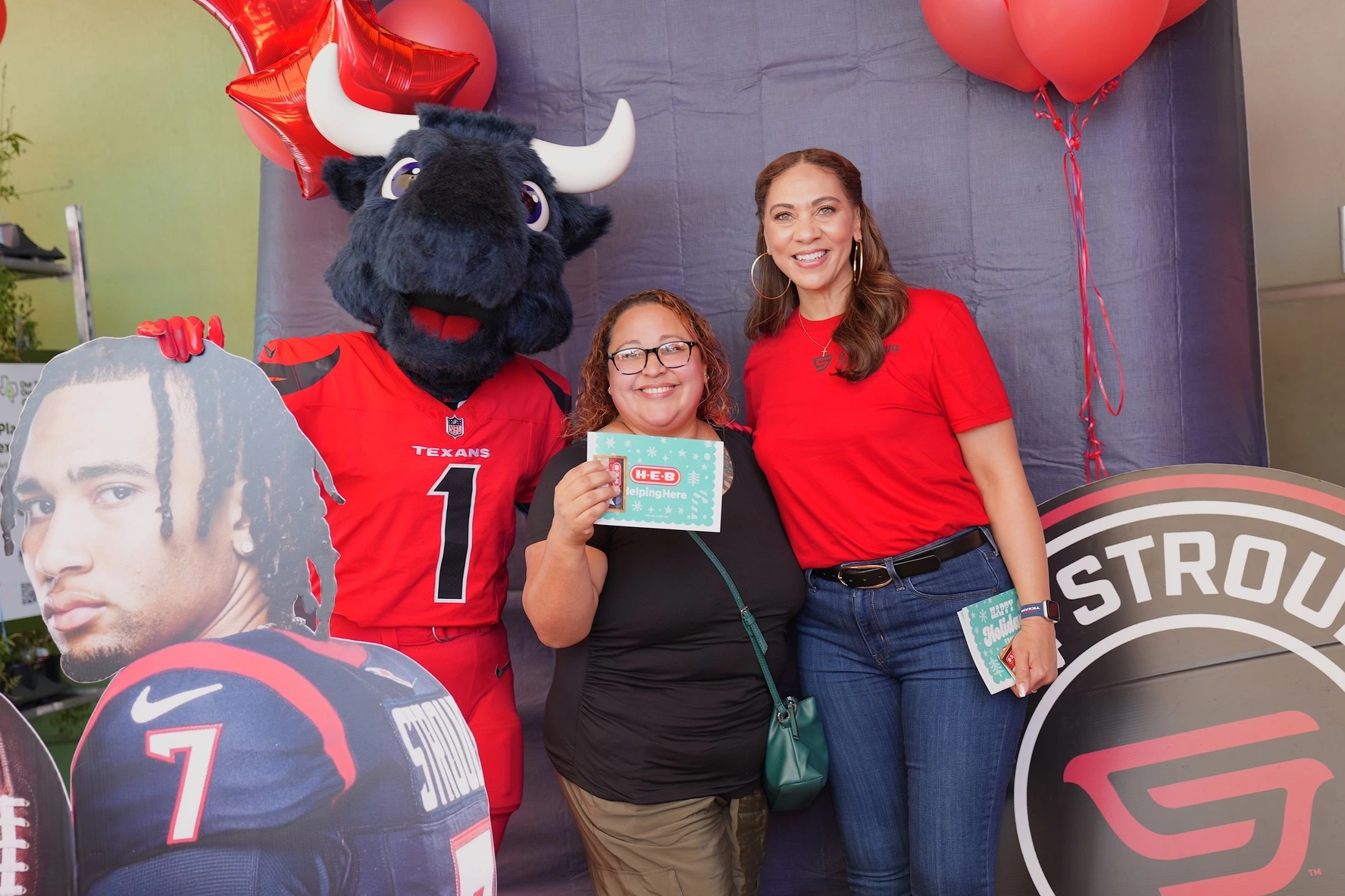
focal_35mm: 53
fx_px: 1980
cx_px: 681
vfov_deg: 25.5
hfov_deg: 37.5
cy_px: 468
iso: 100
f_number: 2.8
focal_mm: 49
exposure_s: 1/60
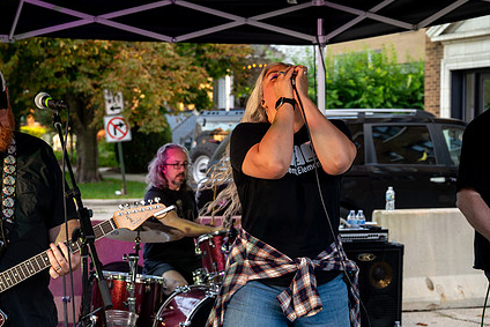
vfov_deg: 20.3
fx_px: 912
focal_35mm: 67
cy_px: 201
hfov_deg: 29.9
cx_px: 180
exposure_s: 1/200
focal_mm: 49
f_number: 4.5
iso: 800
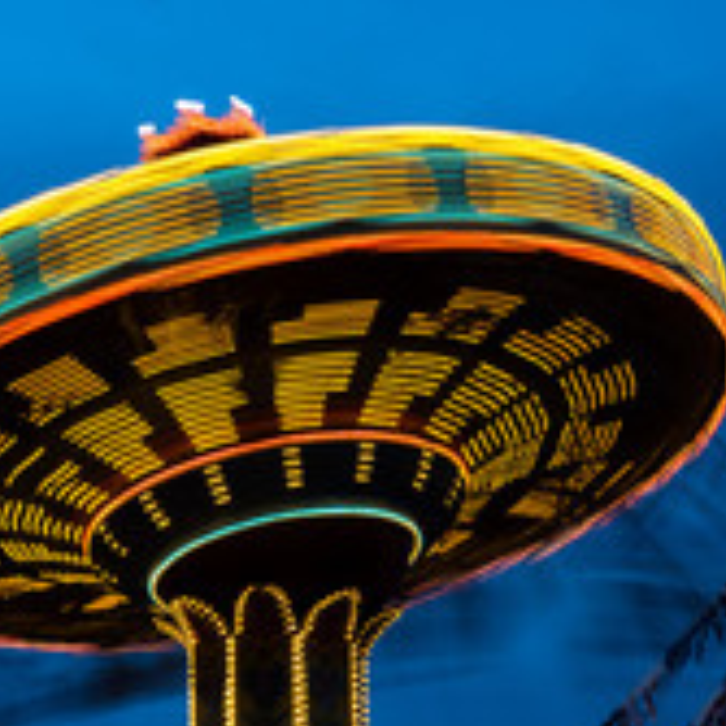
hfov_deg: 17.1
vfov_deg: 17.1
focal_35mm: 101
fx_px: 2397
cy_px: 528
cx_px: 165
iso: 100
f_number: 13
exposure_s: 1/4
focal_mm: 43
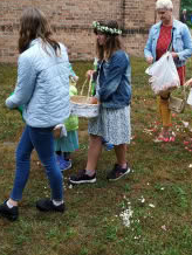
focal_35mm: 44
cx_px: 153
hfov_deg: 32.1
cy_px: 83
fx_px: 325
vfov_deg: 42.3
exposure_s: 1/195
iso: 125
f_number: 1.9
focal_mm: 3.94
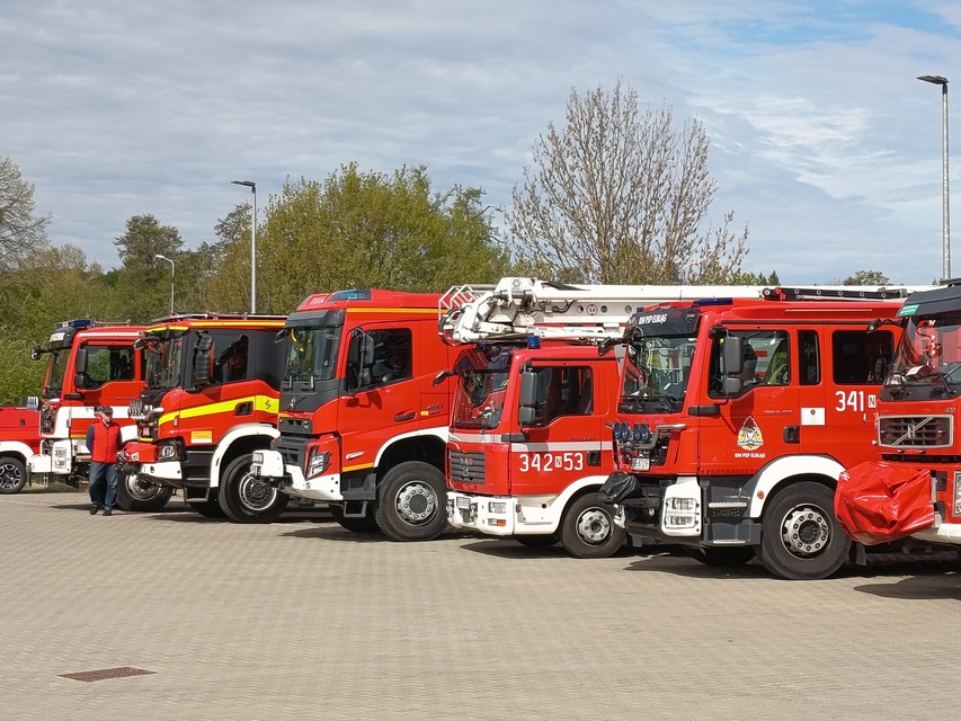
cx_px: 480
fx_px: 2249
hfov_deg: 24.1
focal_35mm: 81
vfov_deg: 18.2
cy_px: 360
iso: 50
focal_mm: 5.27
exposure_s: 1/683
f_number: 1.7
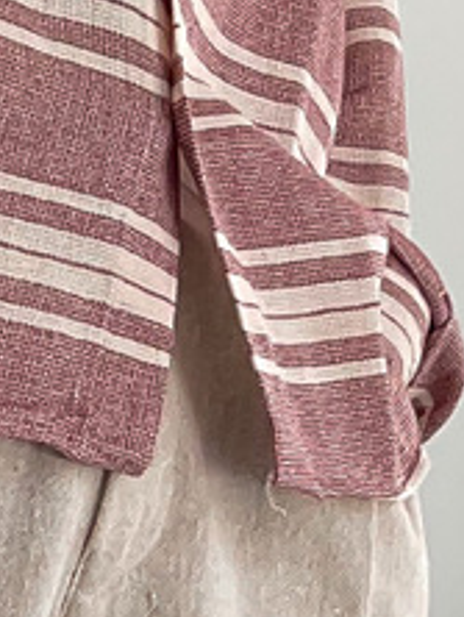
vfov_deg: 8.8
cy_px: 1303
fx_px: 3728
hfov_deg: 7.0
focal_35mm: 209
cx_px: -303
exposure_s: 1/250
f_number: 1.8
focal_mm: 3
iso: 16
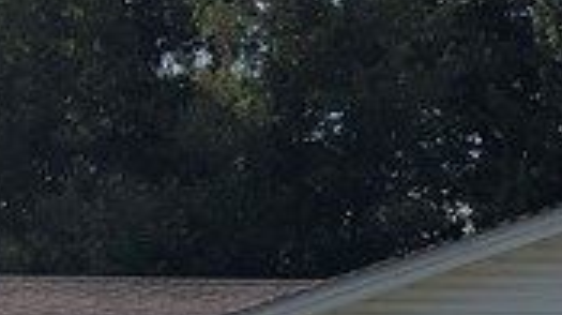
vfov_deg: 6.6
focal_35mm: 179
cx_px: -151
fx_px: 2665
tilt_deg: +1.8
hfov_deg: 11.7
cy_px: 585
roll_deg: -0.7
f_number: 1.8
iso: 20
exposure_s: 1/3745
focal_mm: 3.99
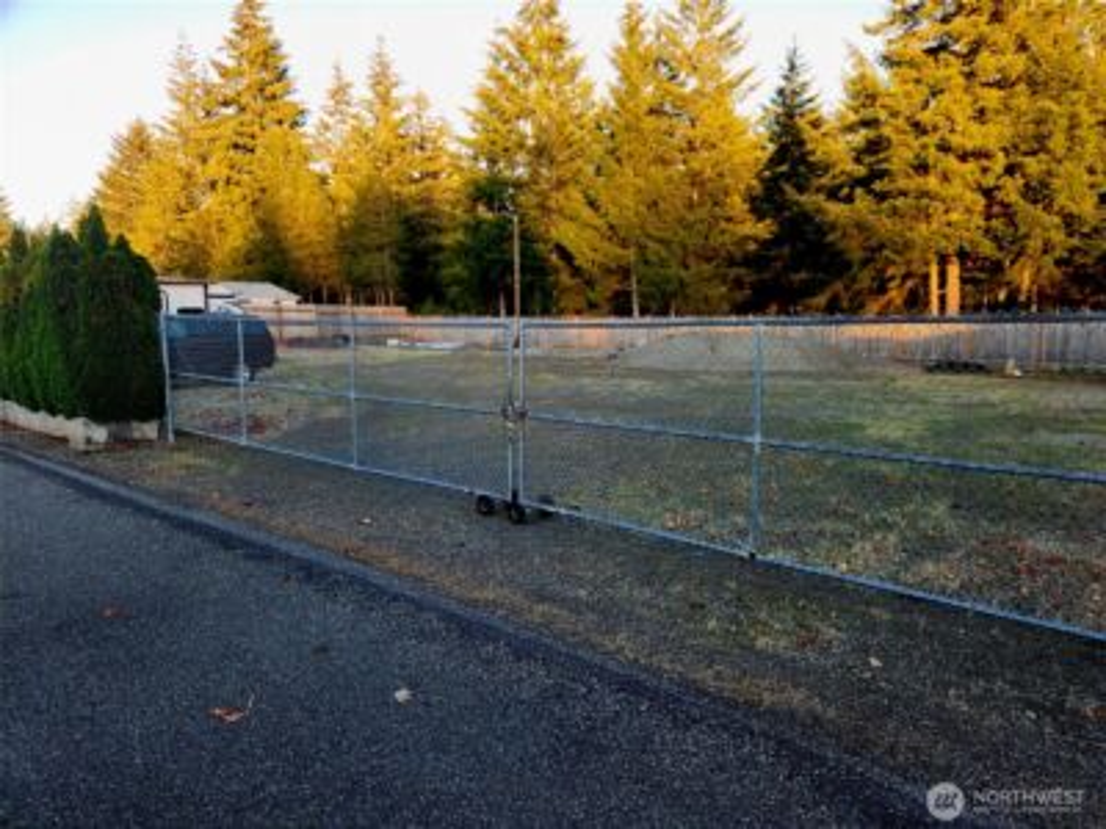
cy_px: 414
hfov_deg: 73.9
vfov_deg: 58.9
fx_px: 735
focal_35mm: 23
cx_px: 553
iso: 25
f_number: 1.8
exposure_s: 1/120
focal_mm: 5.4
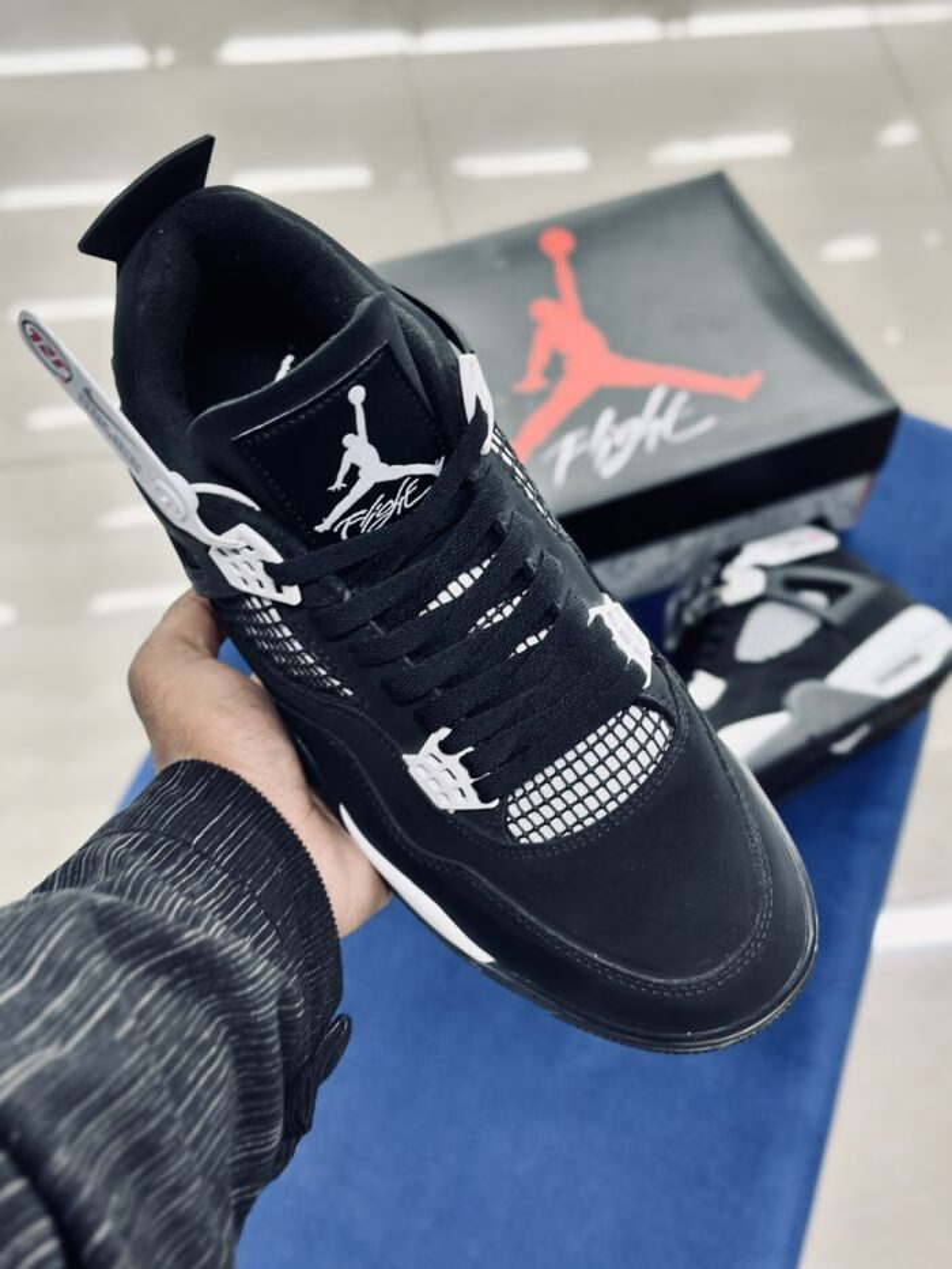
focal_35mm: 48
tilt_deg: -54.8
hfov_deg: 30.3
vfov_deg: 39.7
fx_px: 1760
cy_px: 634
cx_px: 476
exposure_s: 1/100
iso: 160
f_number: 1.78
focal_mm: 6.86
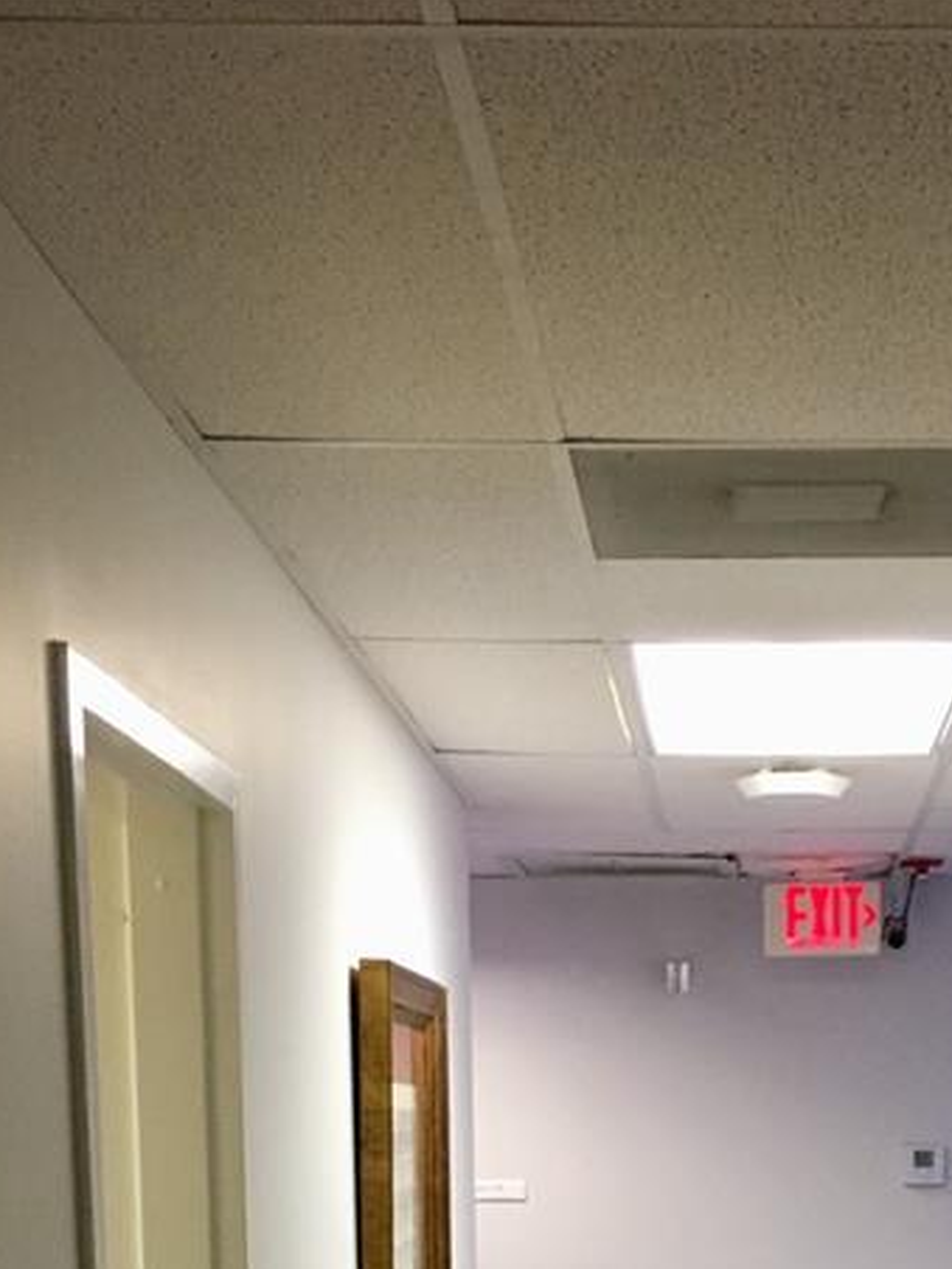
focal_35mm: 77
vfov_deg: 22.5
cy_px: 1668
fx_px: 2824
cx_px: 733
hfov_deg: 19.0
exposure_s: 1/30
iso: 125
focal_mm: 4.15
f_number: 2.2
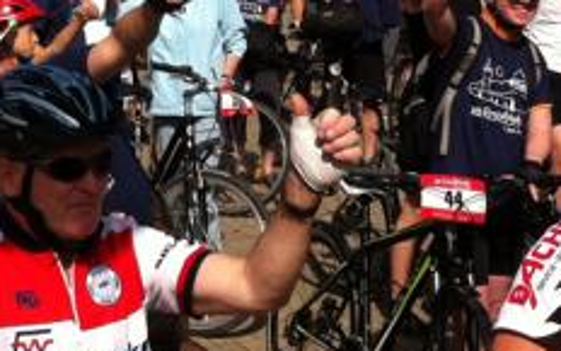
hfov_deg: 16.3
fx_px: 1957
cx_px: 212
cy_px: -48
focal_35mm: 128
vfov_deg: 10.1
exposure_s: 1/2011
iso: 80
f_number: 2.8
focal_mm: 3.85
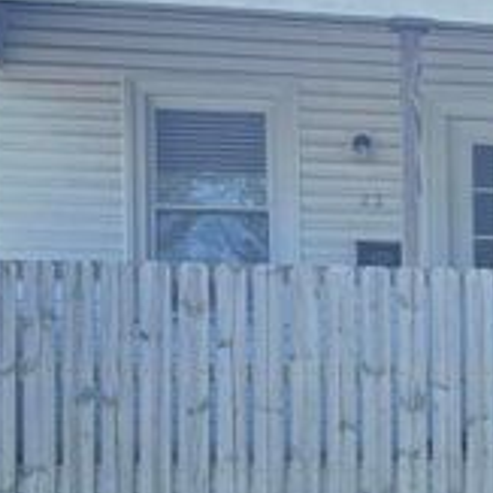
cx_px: 517
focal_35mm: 94
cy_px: 389
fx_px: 1515
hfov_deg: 17.9
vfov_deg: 18.3
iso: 64
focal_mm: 5.96
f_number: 1.6
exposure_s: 1/1484
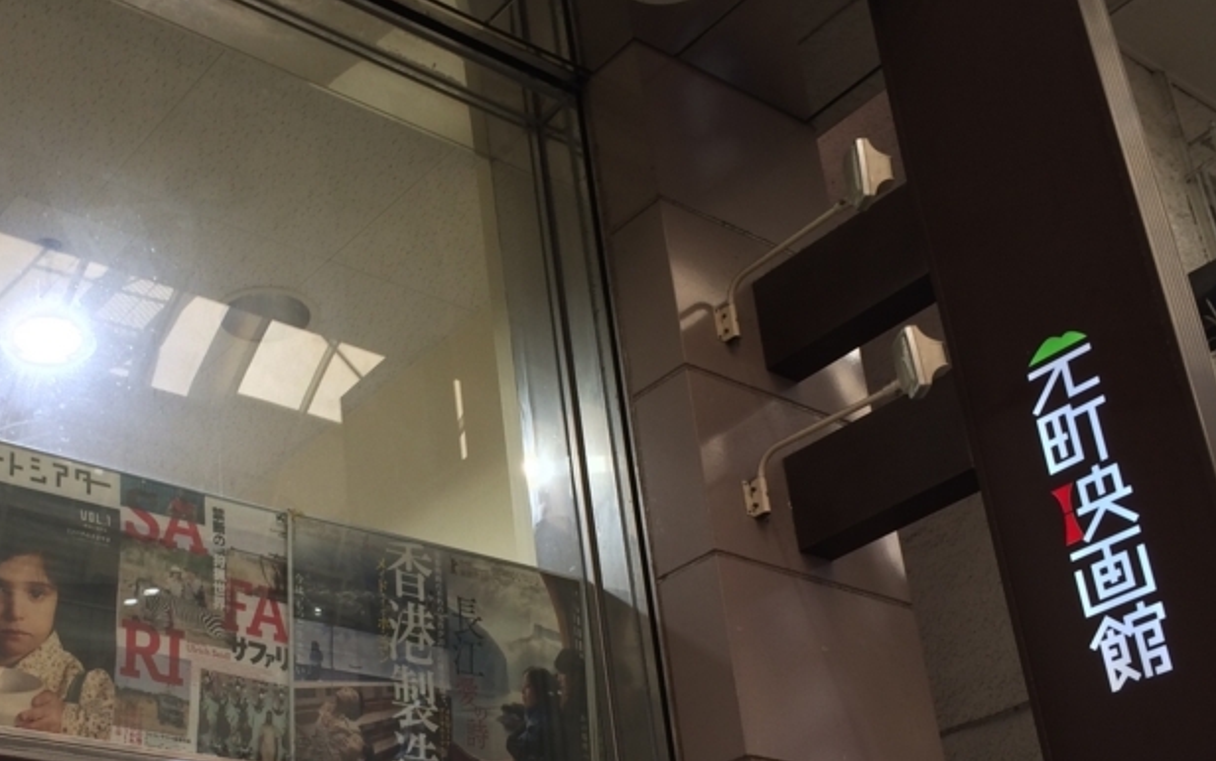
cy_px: 564
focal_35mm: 51
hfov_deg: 39.3
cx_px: 461
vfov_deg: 25.1
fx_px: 1691
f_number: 2.2
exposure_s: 1/120
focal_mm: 4.15
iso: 50
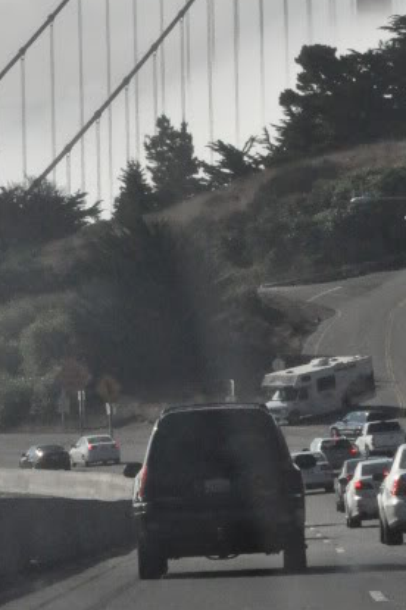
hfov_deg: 4.1
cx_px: 377
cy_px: 3
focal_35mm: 333
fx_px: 5642
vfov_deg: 6.2
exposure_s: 1/2000
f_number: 20
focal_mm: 90
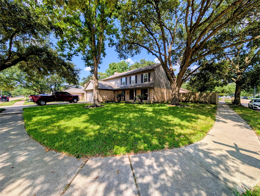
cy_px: 98
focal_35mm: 12
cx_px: 130
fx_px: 90
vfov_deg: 94.6
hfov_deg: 110.5
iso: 51
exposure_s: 1/1887
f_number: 1.7
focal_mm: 2.02
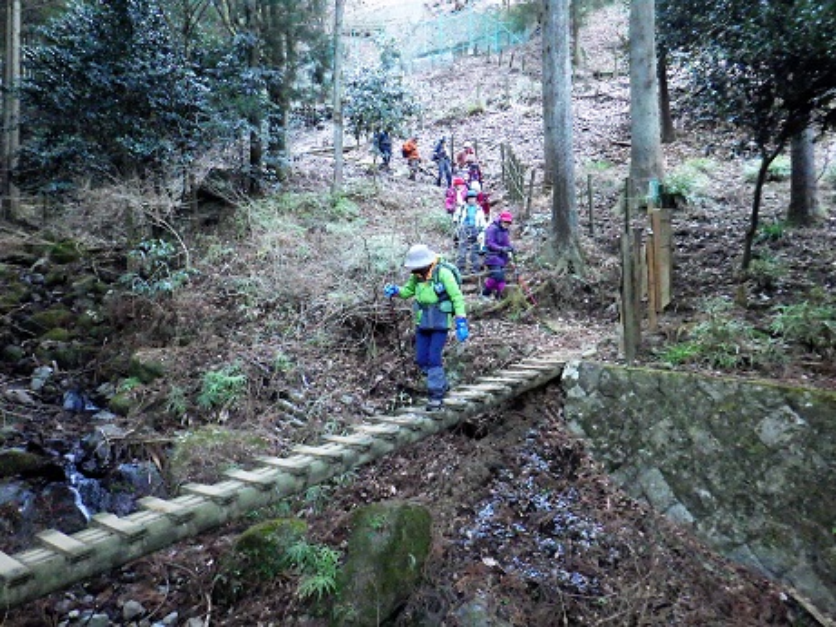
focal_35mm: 28
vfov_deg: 49.8
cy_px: 314
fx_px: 676
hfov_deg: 63.4
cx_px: 418
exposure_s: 1/45
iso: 1600
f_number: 3.5
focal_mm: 5
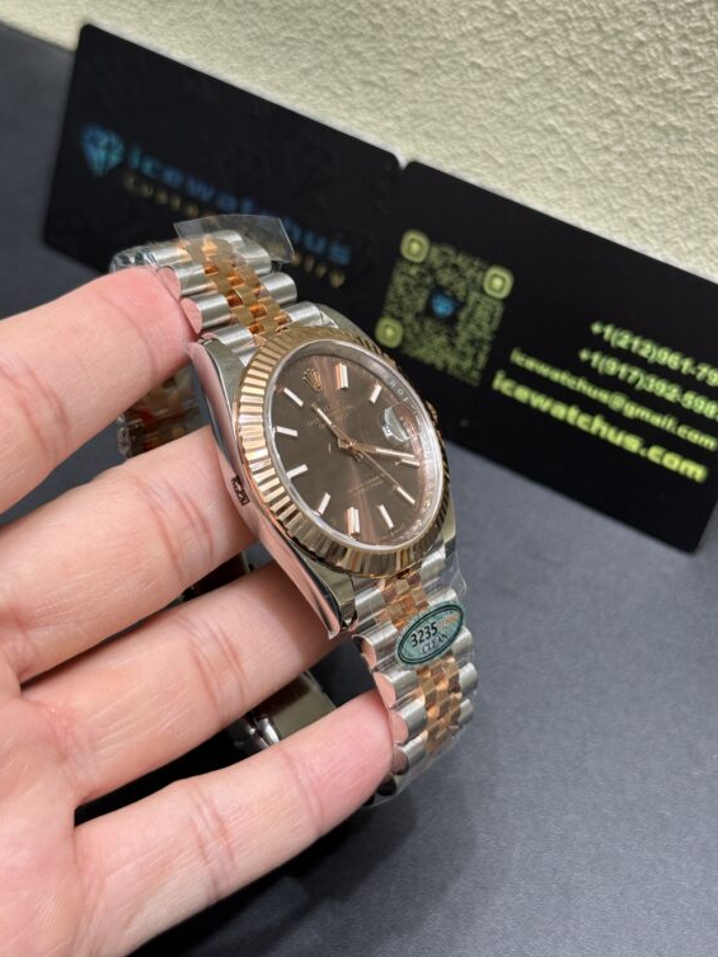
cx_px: 376
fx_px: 1410
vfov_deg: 37.5
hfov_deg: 28.6
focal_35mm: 51
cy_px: 469
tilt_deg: -52.0
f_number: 1.78
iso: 100
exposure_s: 1/100
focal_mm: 6.76
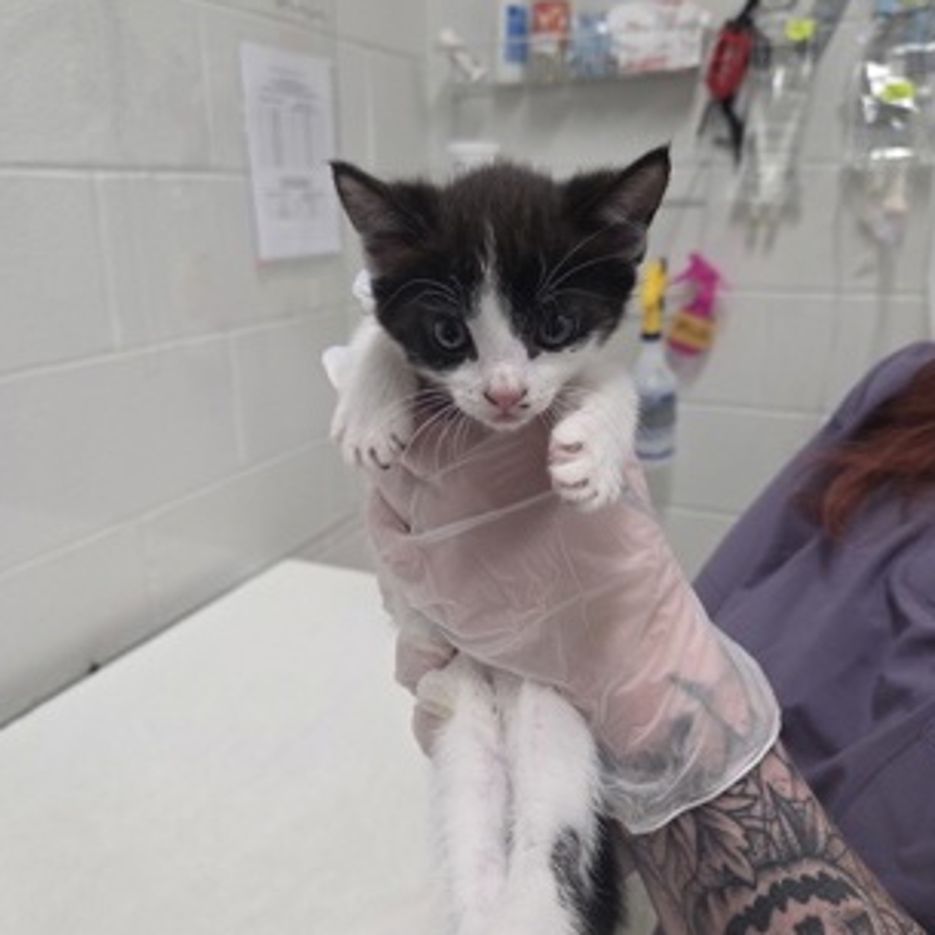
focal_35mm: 28
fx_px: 856
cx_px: 468
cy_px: 481
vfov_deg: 57.3
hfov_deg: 57.3
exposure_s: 1/120
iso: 125
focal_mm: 5.4
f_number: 1.8
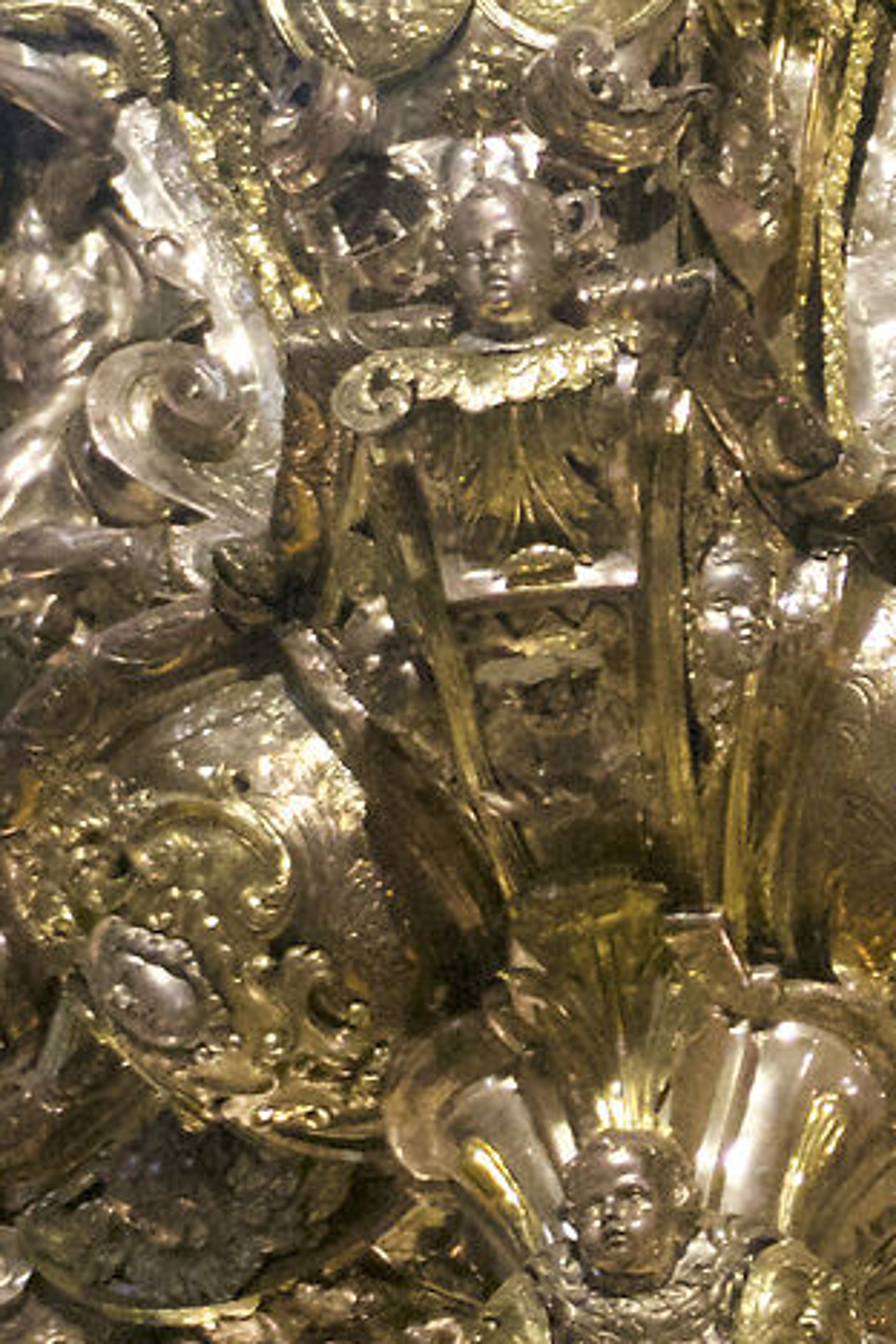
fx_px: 16649
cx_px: 640
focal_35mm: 446
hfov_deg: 3.1
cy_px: -29
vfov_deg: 4.6
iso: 6400
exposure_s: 1/60
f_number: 4.8
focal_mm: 58
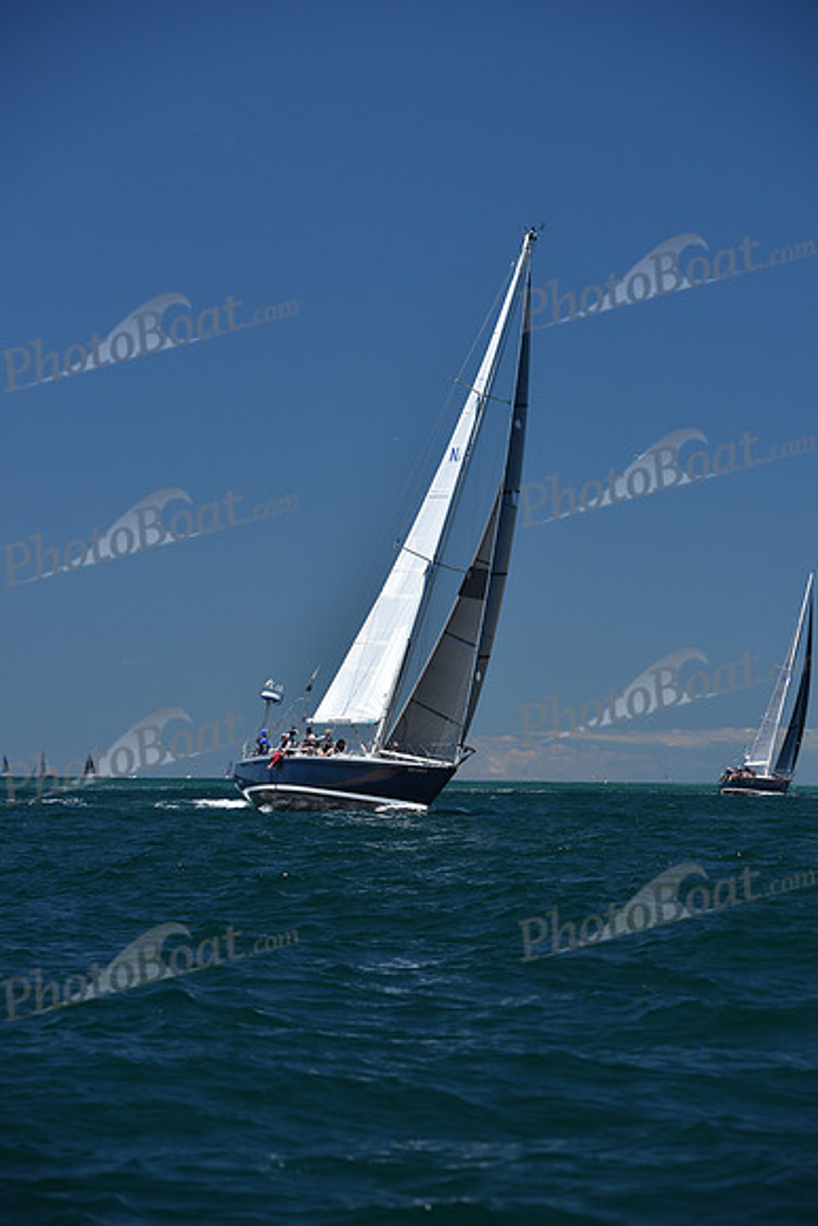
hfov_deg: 11.4
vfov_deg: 17.1
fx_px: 4087
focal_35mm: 120
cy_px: 613
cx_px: 409
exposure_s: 1/800
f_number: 5.6
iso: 250
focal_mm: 120
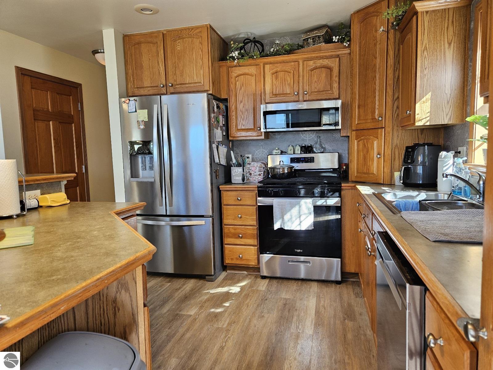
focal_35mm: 23
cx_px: 246
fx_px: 328
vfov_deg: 58.9
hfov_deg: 73.9
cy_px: 185
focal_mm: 5.4
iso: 100
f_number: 1.8
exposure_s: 1/120
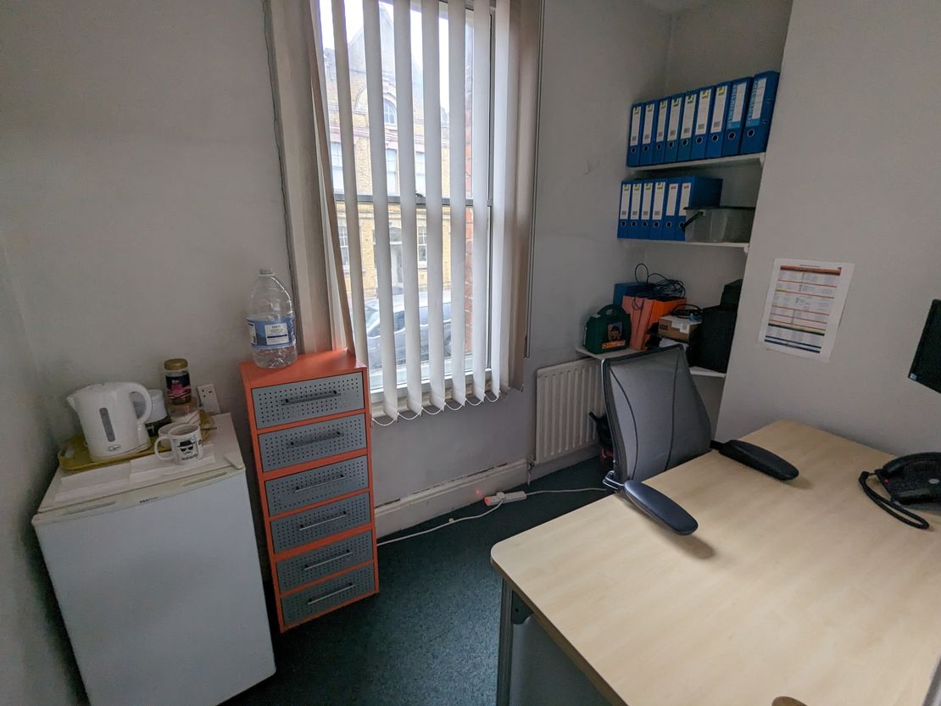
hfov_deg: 94.5
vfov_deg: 78.1
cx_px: 470
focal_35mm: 16
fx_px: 435
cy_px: 353
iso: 85
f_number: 2.2
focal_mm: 2.35
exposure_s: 1/33.3
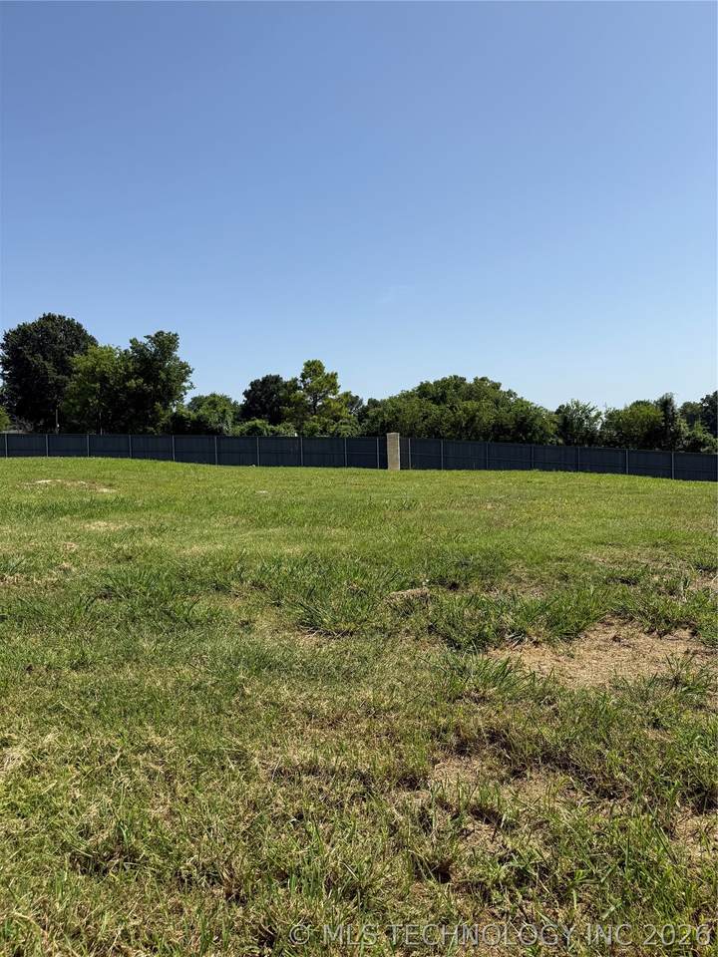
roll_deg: +1.8
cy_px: 478
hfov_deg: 56.8
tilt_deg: -2.2
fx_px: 664
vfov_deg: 71.6
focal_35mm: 24
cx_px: 359
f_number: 1.78
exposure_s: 1/4975
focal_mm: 6.76
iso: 80
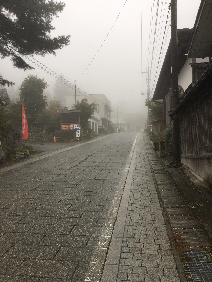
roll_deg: +0.4
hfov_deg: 48.2
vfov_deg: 61.7
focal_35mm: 29
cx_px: 106
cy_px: 141
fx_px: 237
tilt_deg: +2.7
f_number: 2.2
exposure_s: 1/120
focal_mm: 4.15
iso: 32
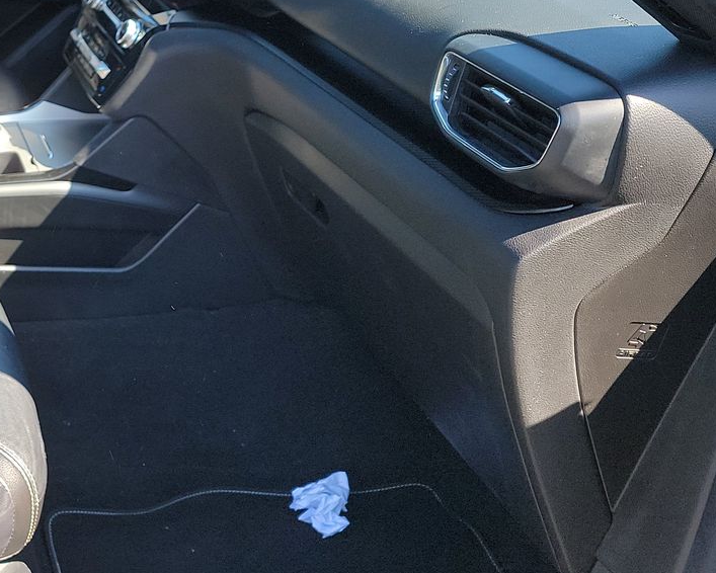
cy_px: 118
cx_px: -57
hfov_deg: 31.6
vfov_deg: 28.1
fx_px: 1123
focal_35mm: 53
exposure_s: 1/119
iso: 76
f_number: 1.8
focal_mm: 6.7
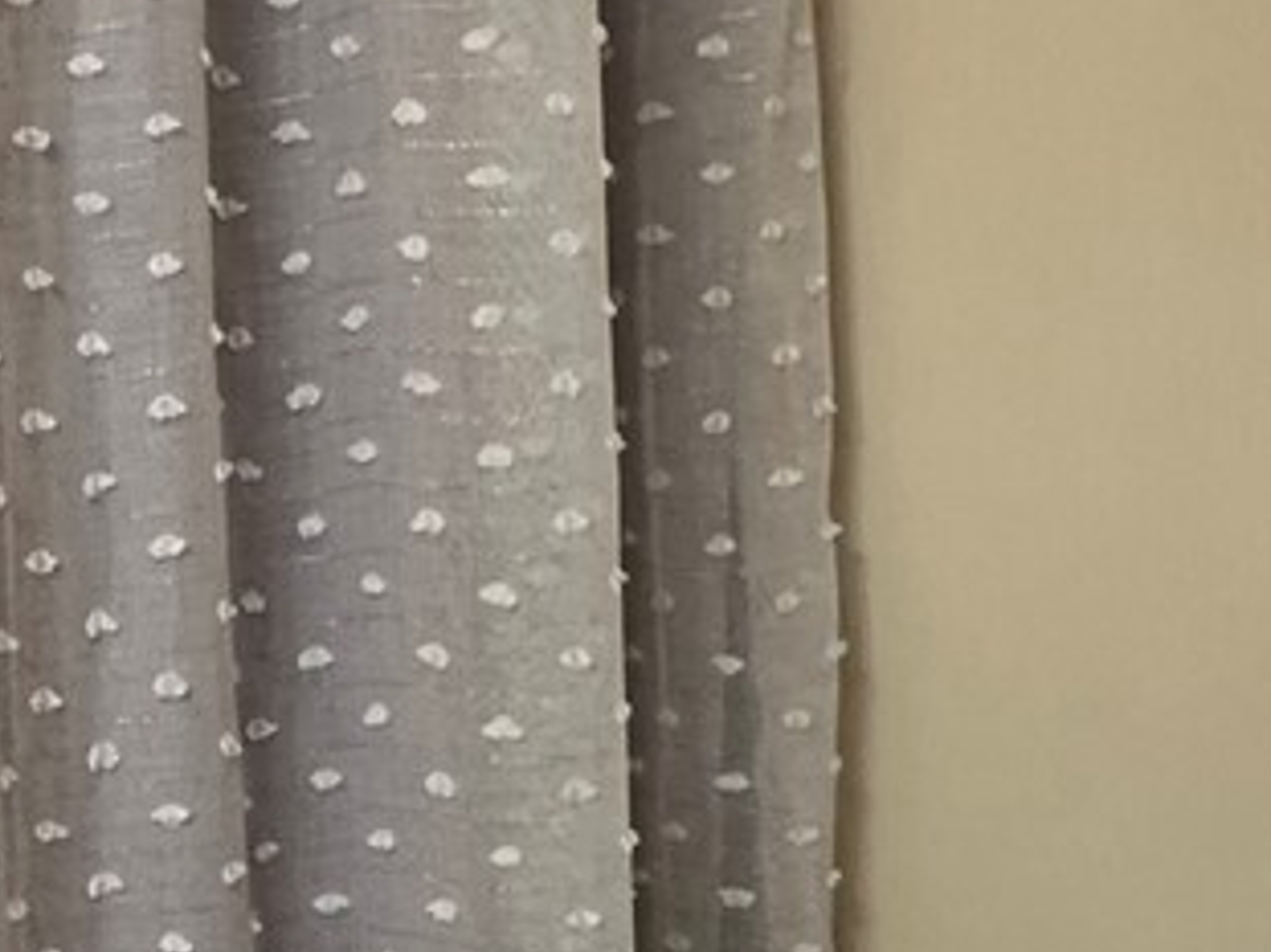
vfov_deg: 20.3
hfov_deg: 24.6
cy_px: 715
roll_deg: +2.7
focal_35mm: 72
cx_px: -241
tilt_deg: -10.5
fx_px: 2643
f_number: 2.2
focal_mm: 2.22
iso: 320
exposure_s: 1/120
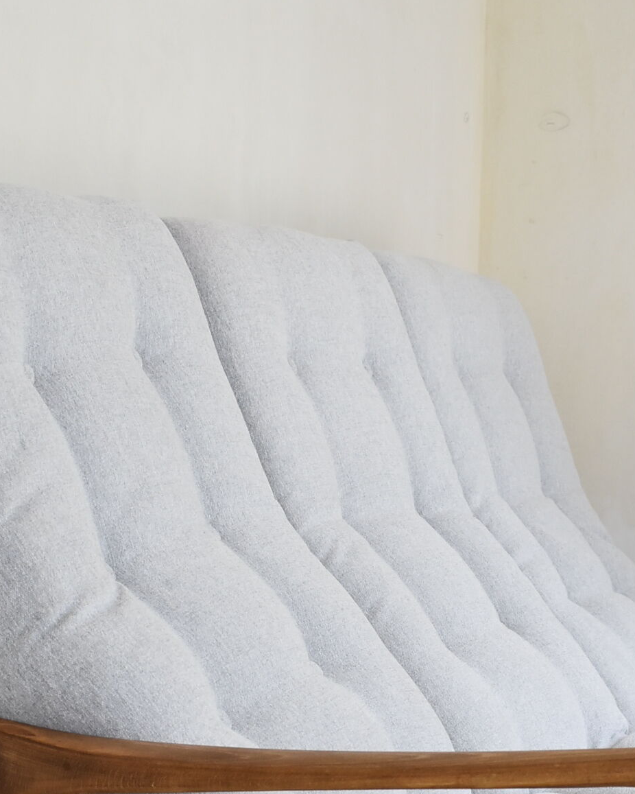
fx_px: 2396
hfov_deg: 15.1
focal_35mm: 102
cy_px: 673
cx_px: 408
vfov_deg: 18.6
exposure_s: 1/125
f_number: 5
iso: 800
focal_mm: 28
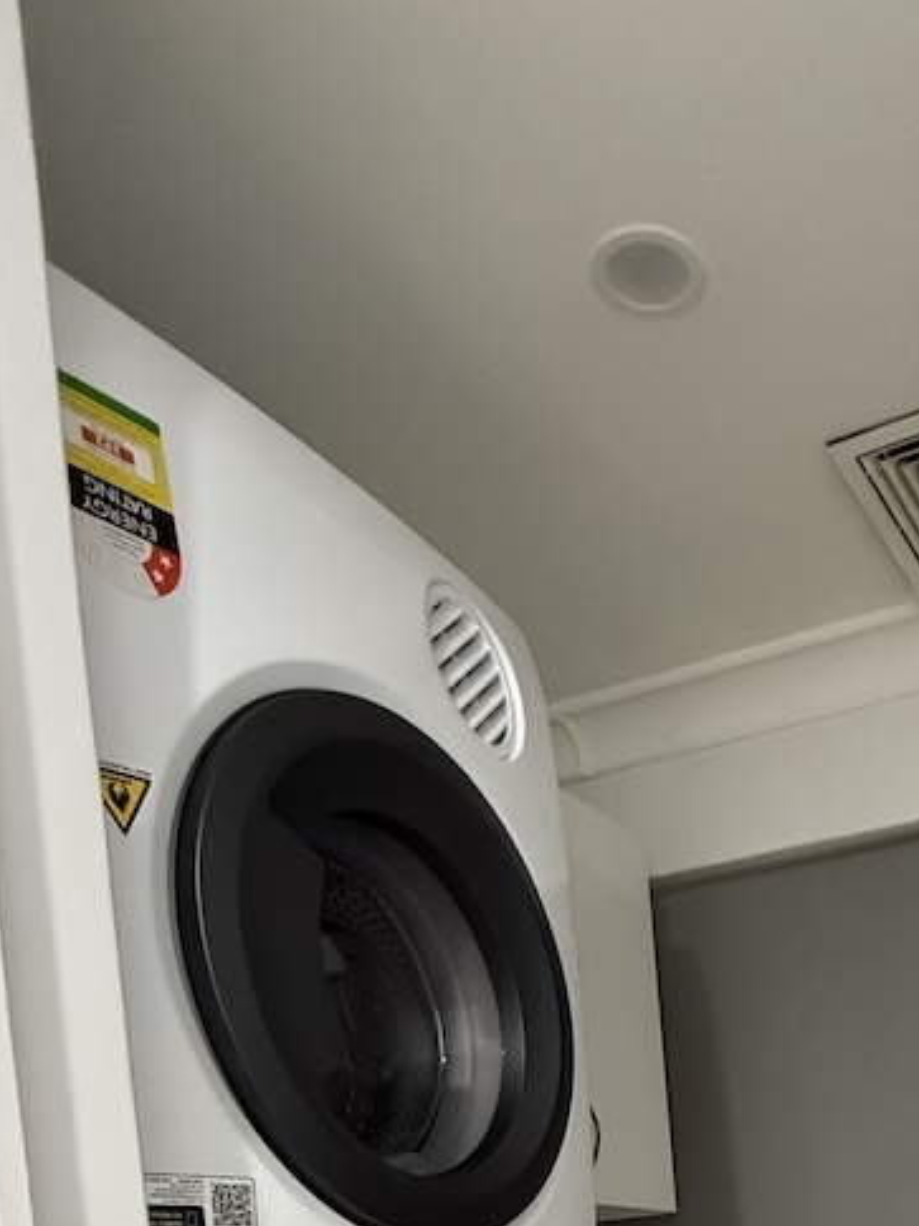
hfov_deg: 35.3
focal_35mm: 37
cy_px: 1416
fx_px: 1310
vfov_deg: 39.0
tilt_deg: -3.6
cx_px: 904
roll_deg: +3.8
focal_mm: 2.22
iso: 800
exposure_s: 1/50
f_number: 2.2
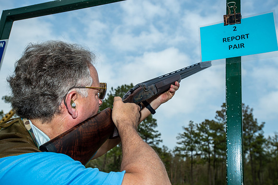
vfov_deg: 37.8
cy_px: 92
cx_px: 139
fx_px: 270
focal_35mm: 35
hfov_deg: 54.5
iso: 125
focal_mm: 35
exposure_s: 1/250
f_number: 8
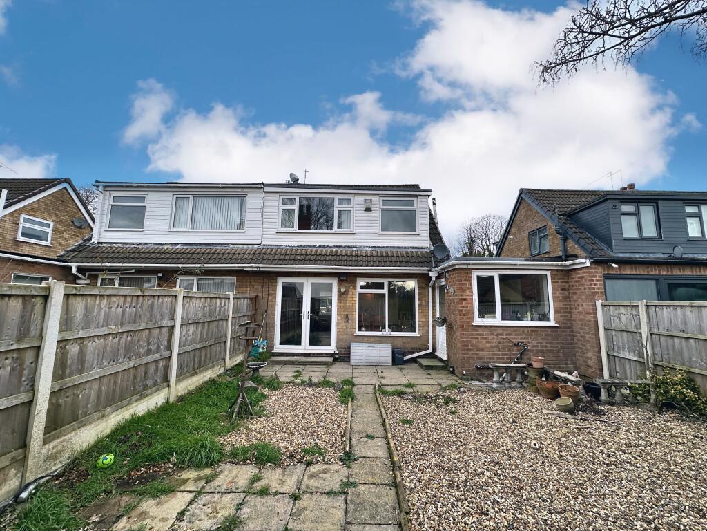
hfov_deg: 102.1
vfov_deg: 85.7
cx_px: 354
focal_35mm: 14
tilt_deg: +8.8
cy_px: 266
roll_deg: -1.1
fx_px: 286
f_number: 2.2
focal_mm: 2.22
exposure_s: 1/255
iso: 40
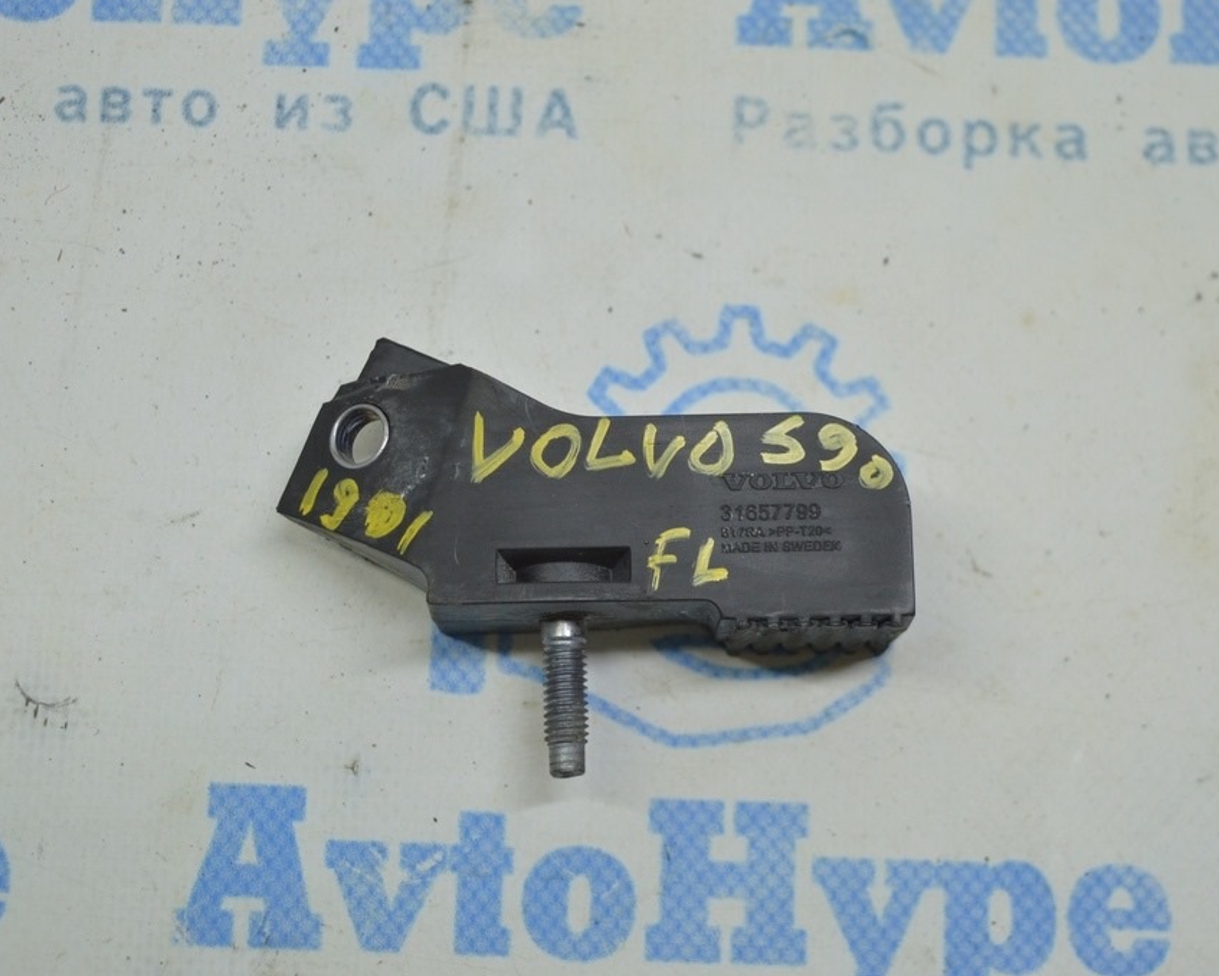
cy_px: 489
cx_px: 630
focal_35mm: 68
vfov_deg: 22.5
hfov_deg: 27.9
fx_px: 2454
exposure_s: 1/50
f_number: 4.8
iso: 400
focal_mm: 40
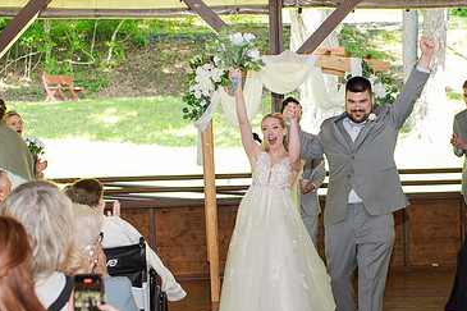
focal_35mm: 82
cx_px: 327
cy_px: 249
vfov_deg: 16.5
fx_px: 1063
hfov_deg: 24.6
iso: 220
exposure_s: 1/200
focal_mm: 35
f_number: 3.2
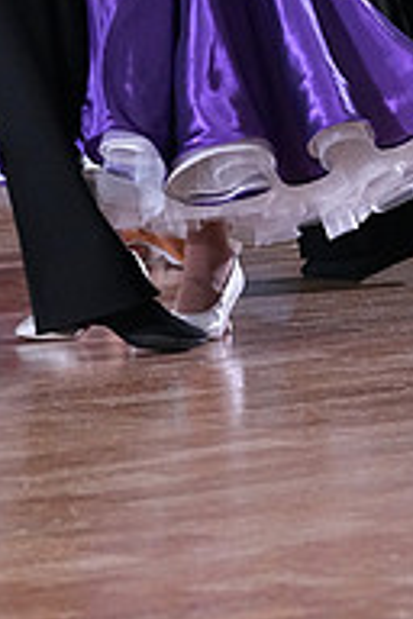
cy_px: -168
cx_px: 69
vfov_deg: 4.6
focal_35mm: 448
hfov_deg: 3.1
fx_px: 7709
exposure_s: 1/400
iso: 6400
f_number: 5
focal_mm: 148
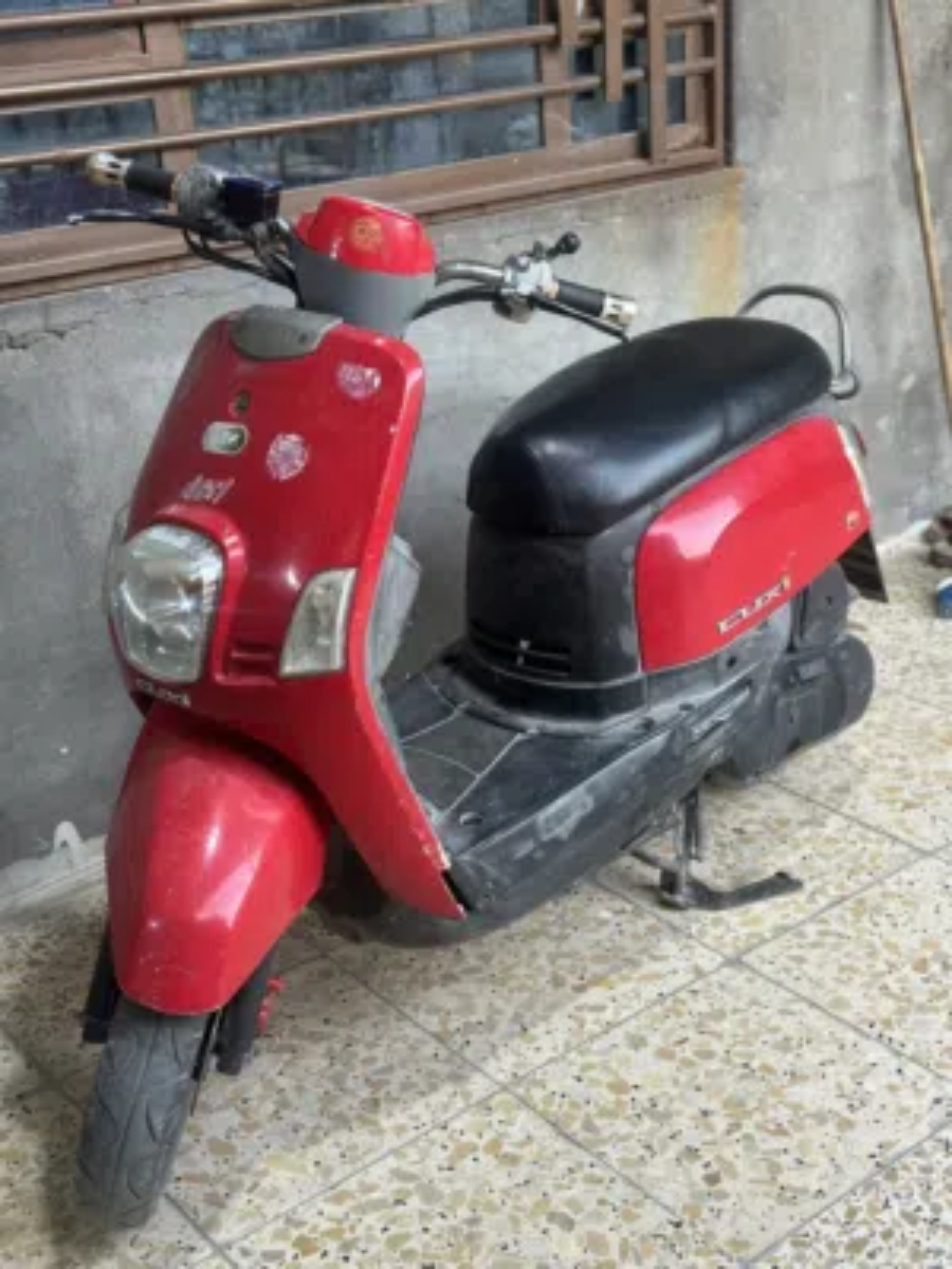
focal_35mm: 48
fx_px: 1760
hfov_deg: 30.3
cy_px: 634
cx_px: 476
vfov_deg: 39.7
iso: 125
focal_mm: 6.86
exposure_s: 1/61
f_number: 1.78
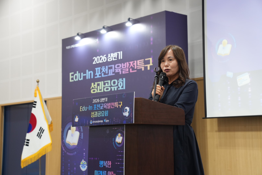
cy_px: 88
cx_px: 131
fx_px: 510
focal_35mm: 70
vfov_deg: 19.5
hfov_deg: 28.8
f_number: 5.6
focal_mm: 70
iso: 1600
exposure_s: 1/50
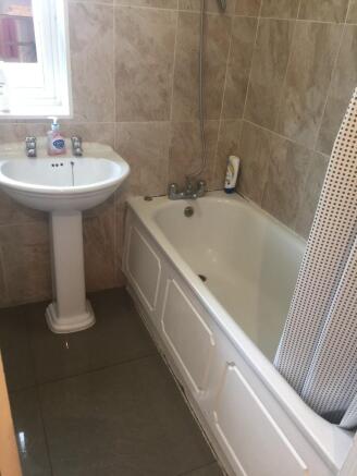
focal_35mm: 29
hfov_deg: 48.2
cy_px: 238
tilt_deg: -26.4
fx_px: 399
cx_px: 178
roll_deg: -4.9
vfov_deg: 61.6
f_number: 2.2
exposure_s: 1/17
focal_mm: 4.15
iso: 50
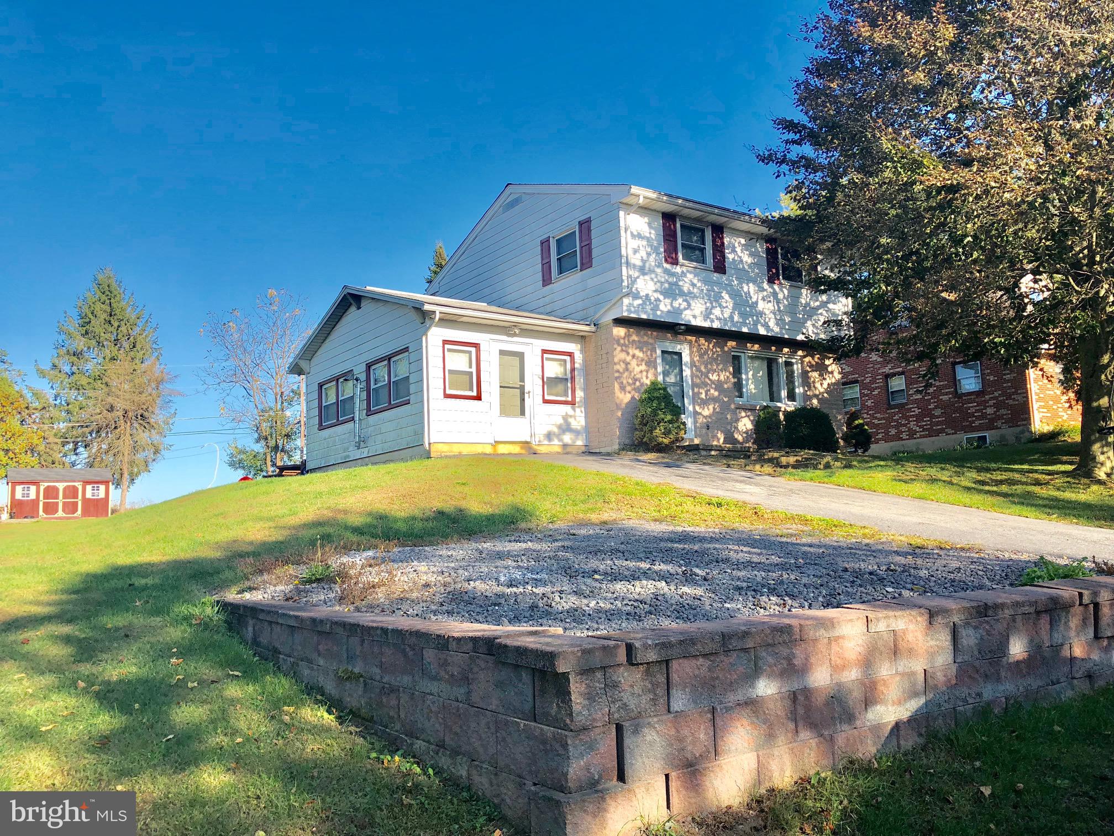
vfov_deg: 49.7
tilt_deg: +6.3
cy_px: 418
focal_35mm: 28
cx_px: 557
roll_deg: +2.6
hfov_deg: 63.4
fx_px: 901
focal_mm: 4
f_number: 1.8
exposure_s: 1/1000
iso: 20
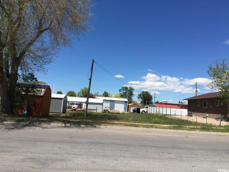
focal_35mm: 29
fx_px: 192
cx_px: 114
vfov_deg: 48.2
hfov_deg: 61.7
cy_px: 86
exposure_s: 1/2639
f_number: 2.2
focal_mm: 4.15
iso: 32
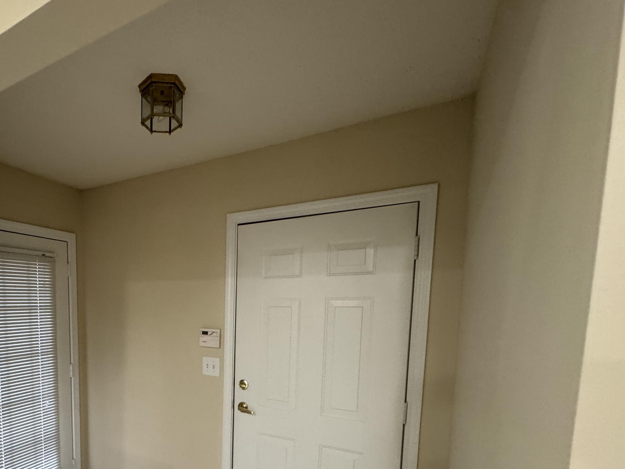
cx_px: 166
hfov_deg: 74.1
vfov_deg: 60.4
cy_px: 345
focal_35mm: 21
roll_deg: -1.6
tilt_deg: -7.1
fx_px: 379
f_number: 2.2
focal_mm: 2.22
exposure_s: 1/60
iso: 320
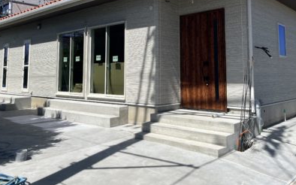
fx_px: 282
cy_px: 45
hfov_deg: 55.3
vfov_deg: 35.4
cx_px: 154
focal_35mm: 35
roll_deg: -0.2
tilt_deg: +5.6
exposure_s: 1/4651
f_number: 1.6
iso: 50
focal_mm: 5.1
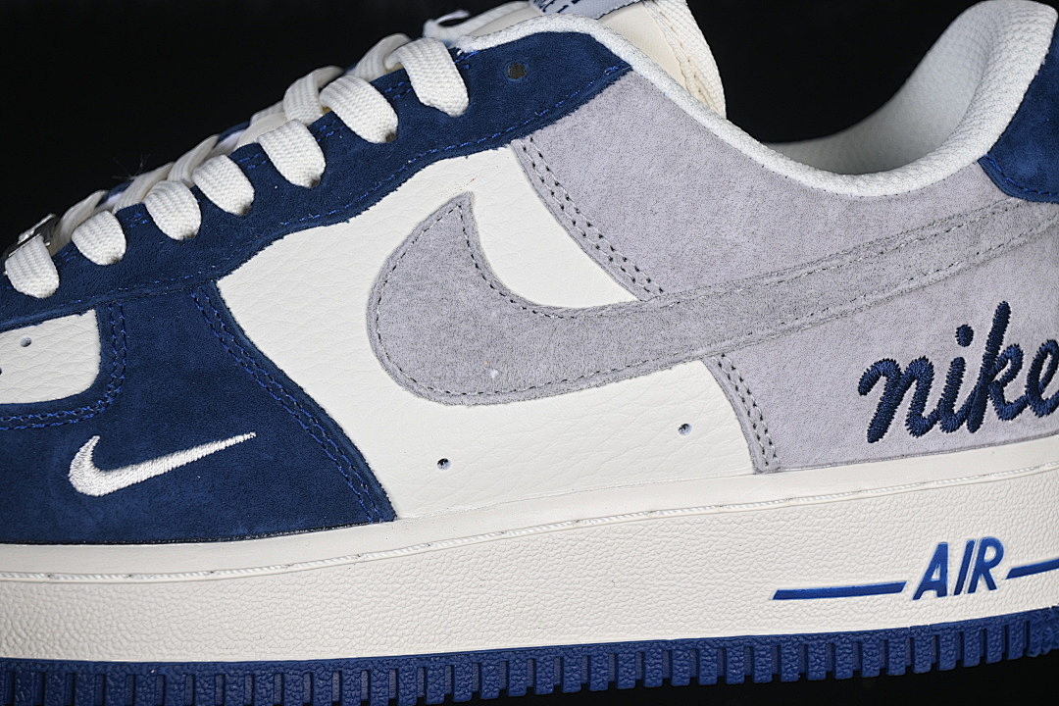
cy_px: 353
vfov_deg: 18.2
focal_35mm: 75
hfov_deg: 27.0
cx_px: 530
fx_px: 2206
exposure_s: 1/80
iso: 160
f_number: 7.1
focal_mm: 50
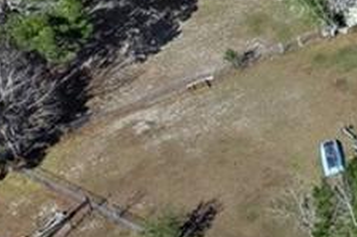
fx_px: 1556
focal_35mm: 157
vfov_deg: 8.3
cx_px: 1076
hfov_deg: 9.9
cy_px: -247
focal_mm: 8.38
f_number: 2.8
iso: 110
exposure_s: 1/1500
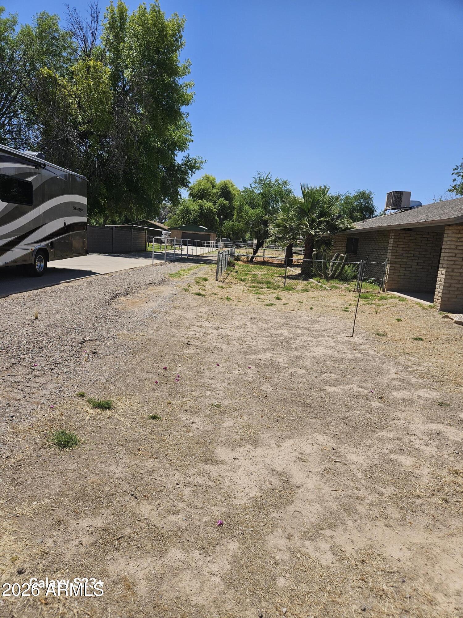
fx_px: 410
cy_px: 309
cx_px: 232
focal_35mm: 23
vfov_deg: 73.9
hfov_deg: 58.9
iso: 25
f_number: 1.8
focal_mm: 5.4
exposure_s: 1/2650
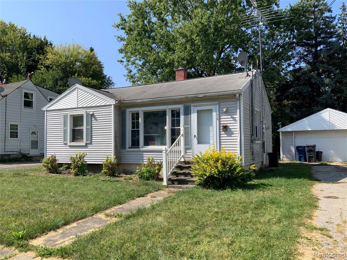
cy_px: 130
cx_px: 174
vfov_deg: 48.2
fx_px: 291
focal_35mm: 29
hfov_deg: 61.7
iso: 16
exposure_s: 1/1451
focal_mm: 3
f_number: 1.8
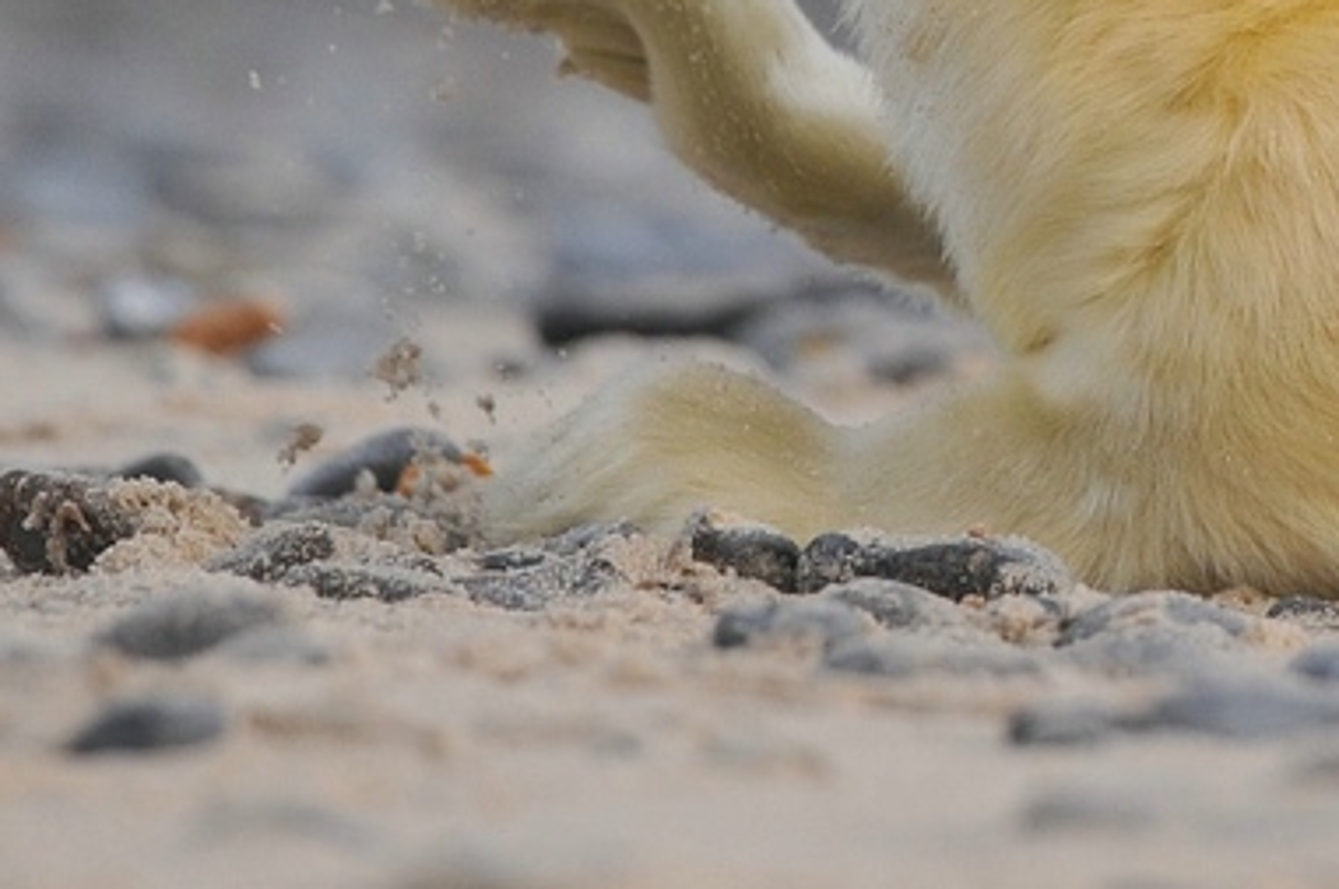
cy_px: -165
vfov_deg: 1.0
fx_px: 49925
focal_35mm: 1344
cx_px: 1504
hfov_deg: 1.5
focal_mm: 500
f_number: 4.5
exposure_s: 1/1250
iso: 400
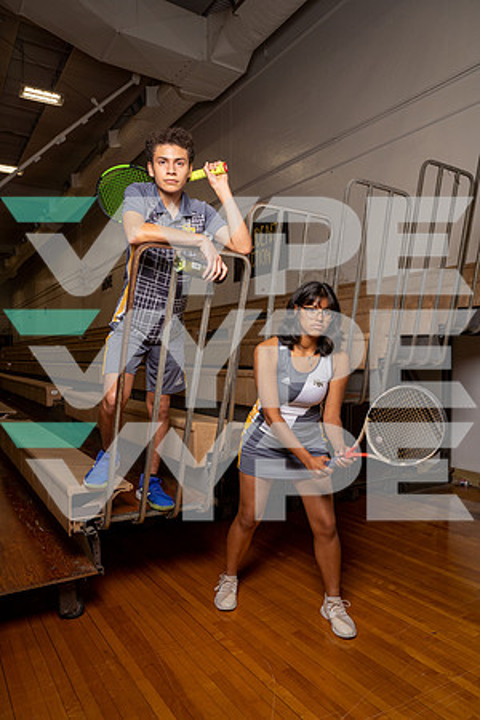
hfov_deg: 51.3
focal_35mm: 25
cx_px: 240
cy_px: 360
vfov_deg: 71.5
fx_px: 500
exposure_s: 1/250
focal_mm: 25
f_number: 7.1
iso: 250
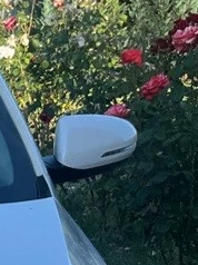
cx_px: -305
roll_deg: +1.4
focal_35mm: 146
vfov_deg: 12.5
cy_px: 454
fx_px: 1115
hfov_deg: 9.0
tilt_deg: -23.6
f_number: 1.6
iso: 50
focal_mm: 5.1
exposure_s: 1/1355
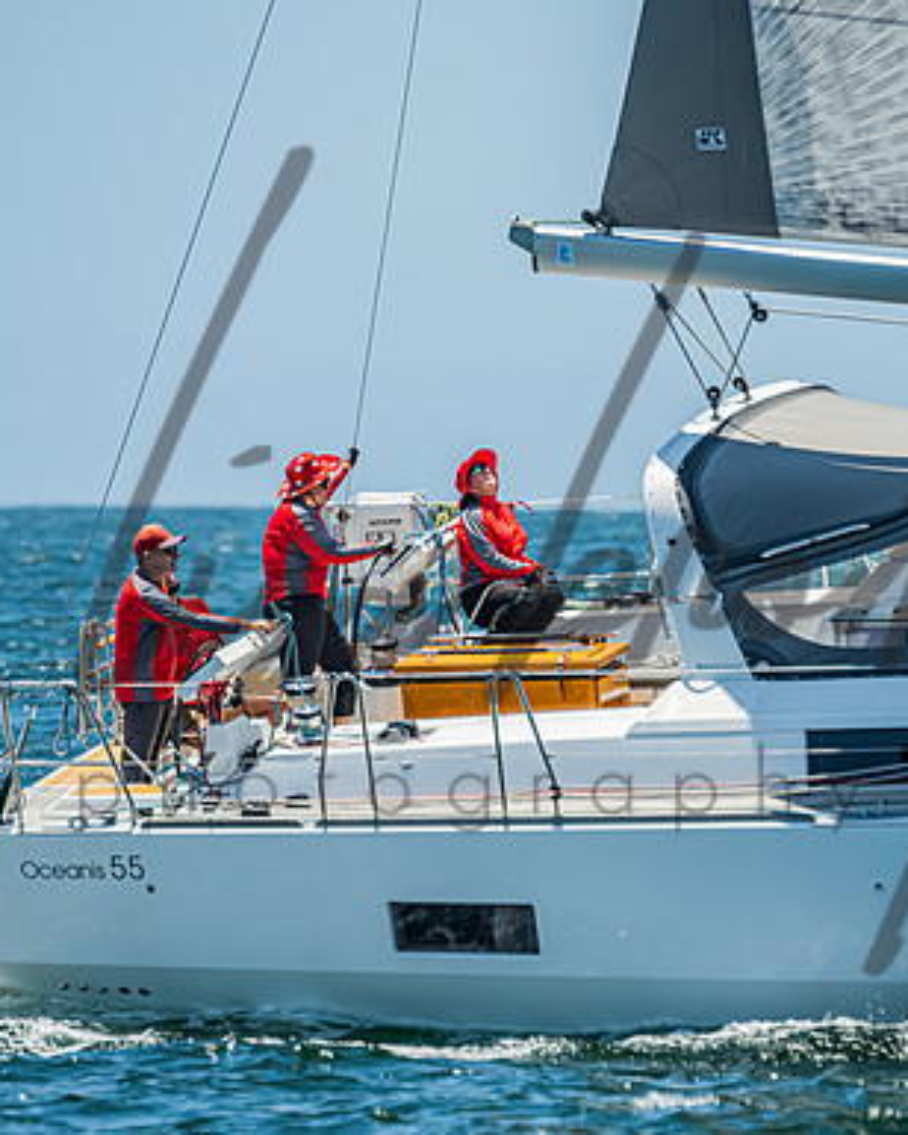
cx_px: 533
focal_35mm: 549
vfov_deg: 3.5
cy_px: 528
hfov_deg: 2.8
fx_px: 18442
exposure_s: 1/640
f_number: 5.6
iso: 320
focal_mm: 310
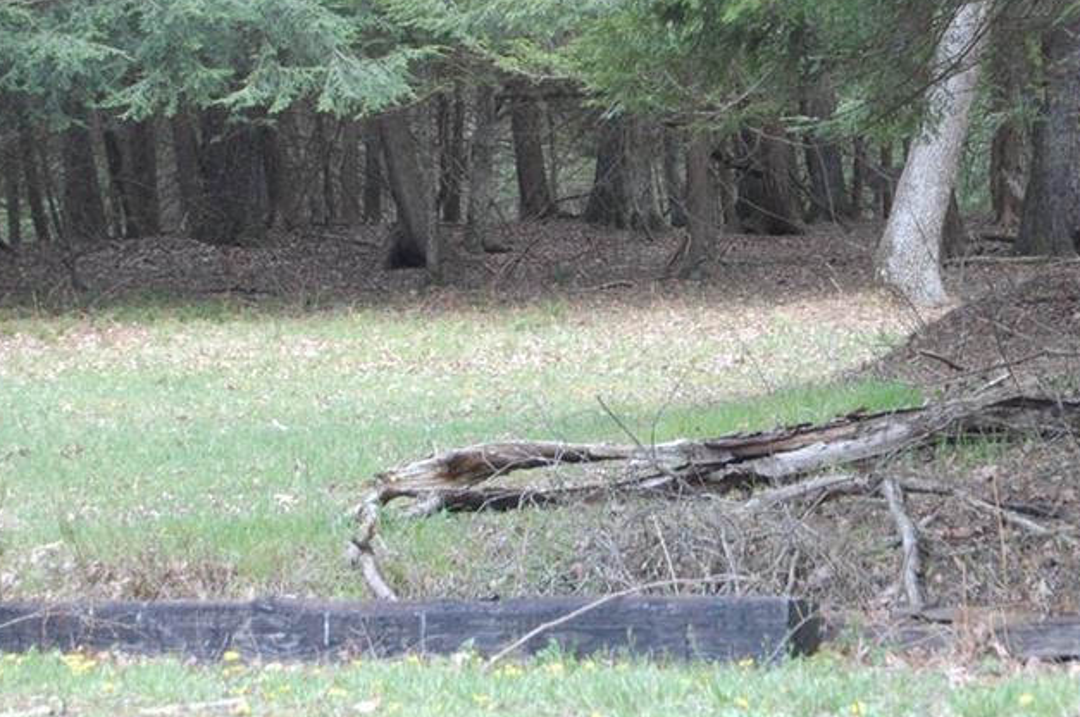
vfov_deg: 10.1
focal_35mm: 135
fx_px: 4038
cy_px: 203
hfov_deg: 15.1
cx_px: 858
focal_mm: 55
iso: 800
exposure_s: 1/80
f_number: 5.6
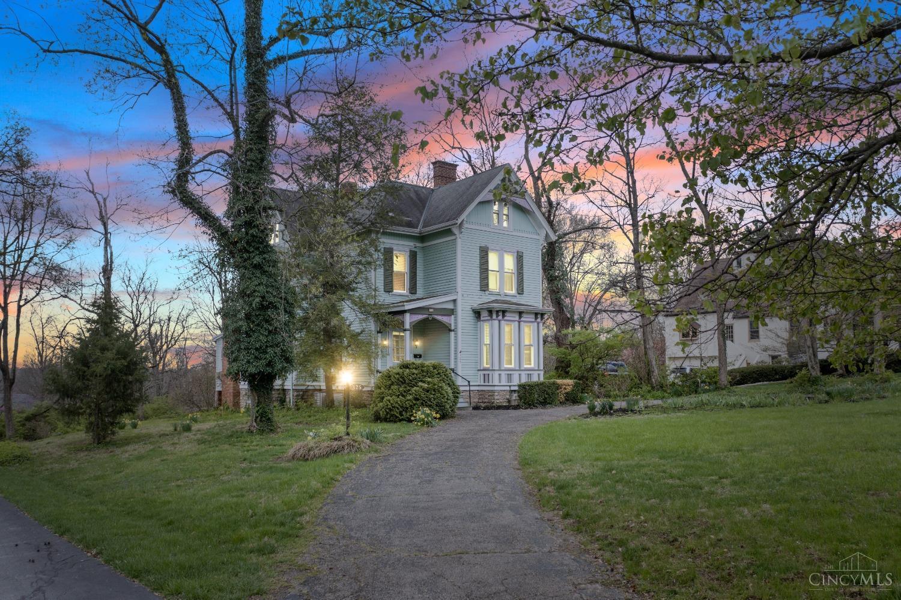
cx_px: 450
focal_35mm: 28
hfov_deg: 65.5
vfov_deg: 46.4
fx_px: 701
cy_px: 300
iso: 100
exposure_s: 1/800
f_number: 3.2
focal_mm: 10.26
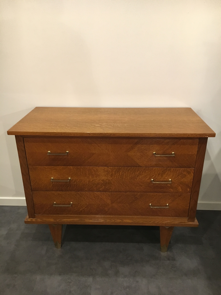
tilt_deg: -22.8
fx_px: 247
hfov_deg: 48.2
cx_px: 110
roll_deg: -0.3
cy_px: 148
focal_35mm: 29
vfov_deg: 61.7
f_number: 2.2
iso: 200
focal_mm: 4.15
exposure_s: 1/17
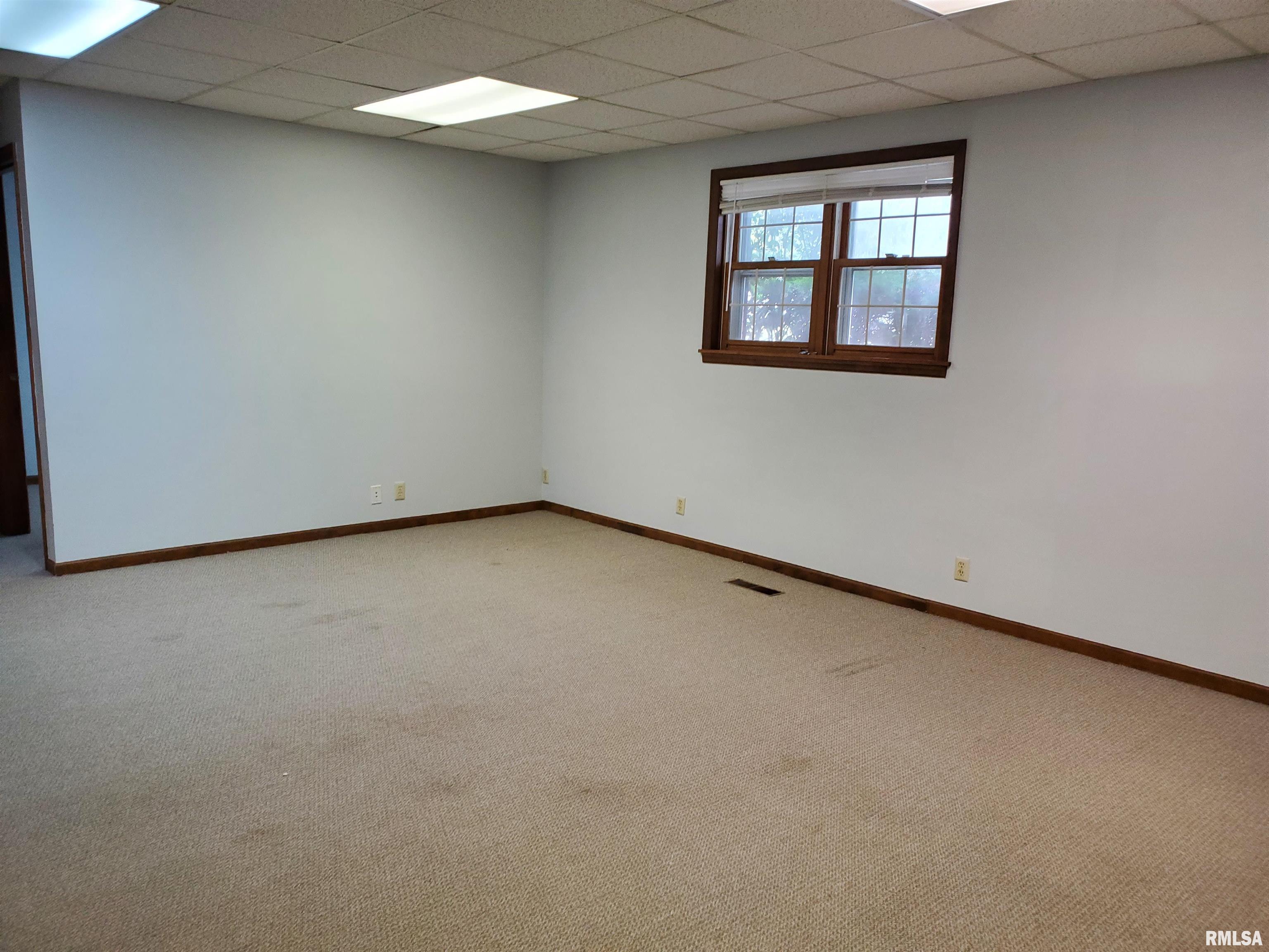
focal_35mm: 26
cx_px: 634
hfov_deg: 67.3
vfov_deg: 53.1
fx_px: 953
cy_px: 476
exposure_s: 1/60
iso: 200
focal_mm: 4.3
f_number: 2.4
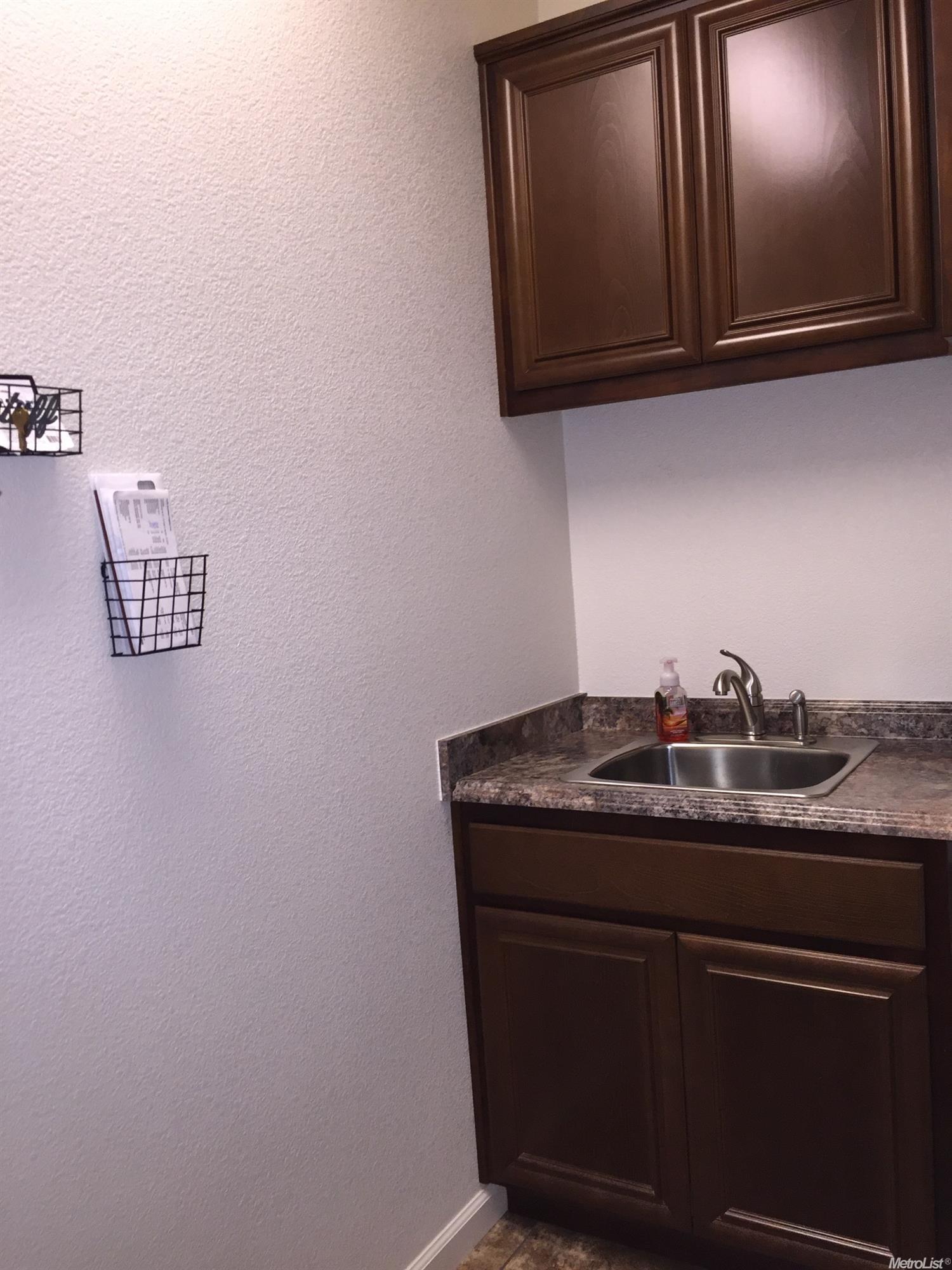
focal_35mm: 29
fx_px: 1063
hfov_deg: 48.2
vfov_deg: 61.7
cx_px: 476
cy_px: 635
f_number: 2.2
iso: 100
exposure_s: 1/30
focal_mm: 4.15
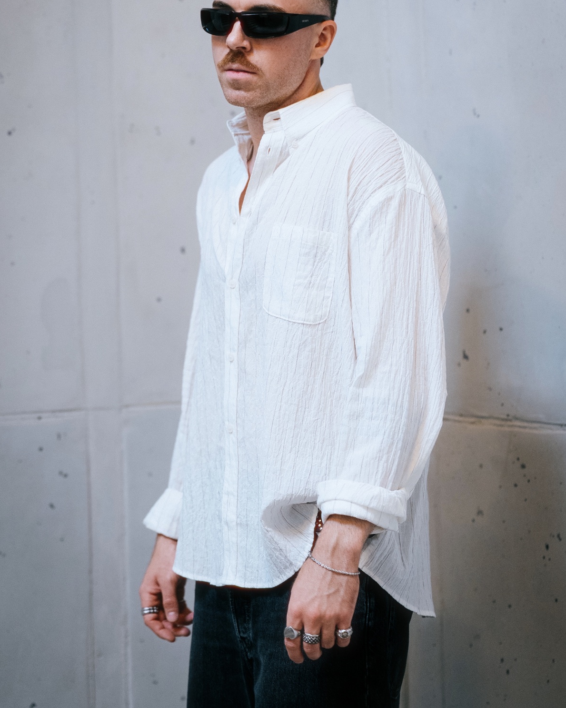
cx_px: 283
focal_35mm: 83
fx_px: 1738
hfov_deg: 18.5
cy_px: 280
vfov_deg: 23.0
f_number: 2
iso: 1250
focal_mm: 73
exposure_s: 1/320
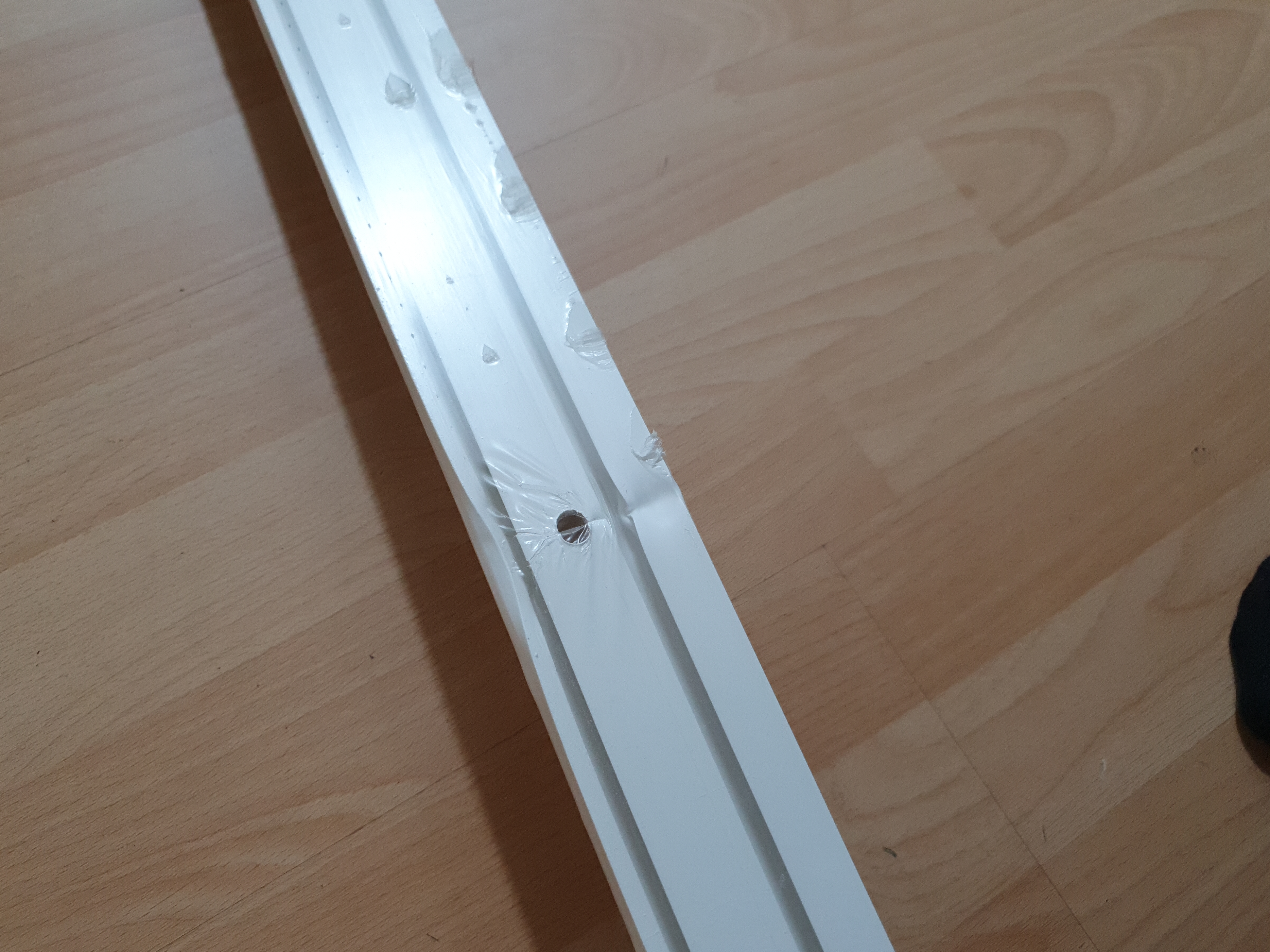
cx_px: 629
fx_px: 991
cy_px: 479
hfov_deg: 65.3
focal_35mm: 27
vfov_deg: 51.4
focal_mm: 4.32
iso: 200
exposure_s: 1/50
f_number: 1.5
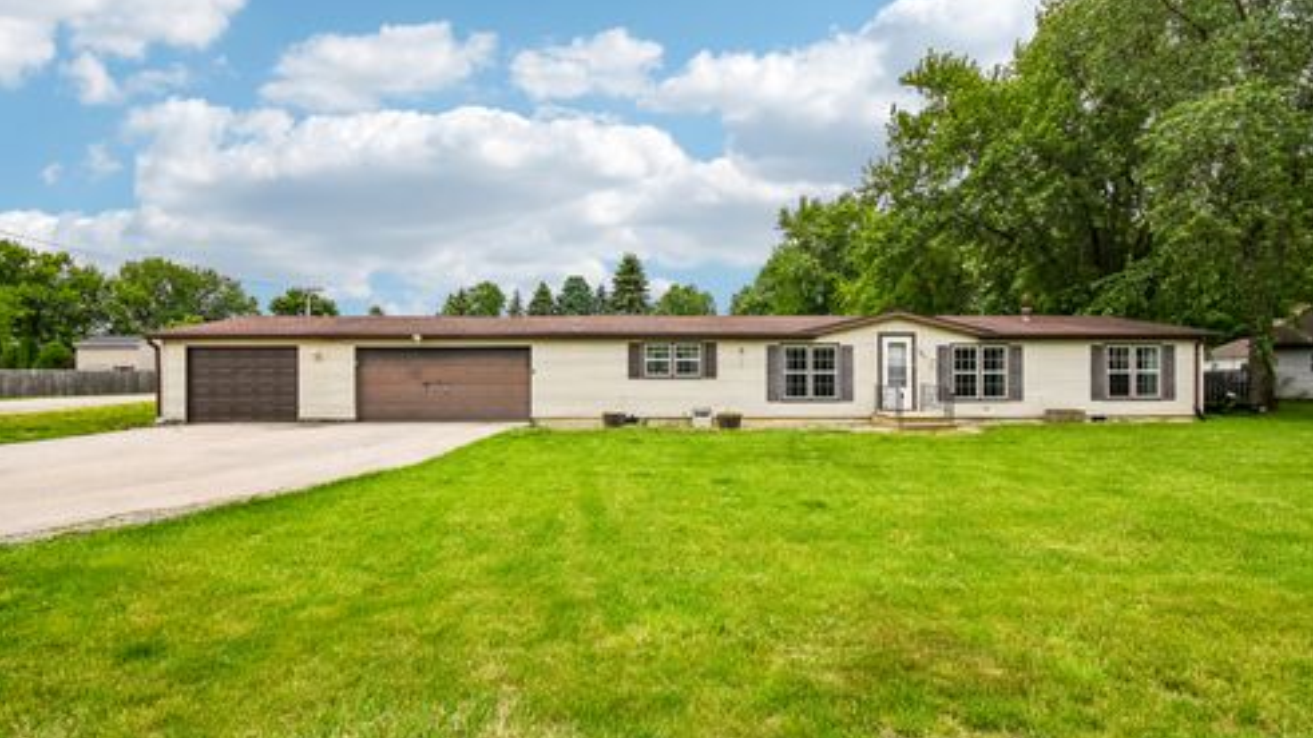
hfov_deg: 99.4
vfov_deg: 67.1
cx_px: 663
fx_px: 557
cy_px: 376
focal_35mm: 16
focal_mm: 10
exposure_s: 1/1000
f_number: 8
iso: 640
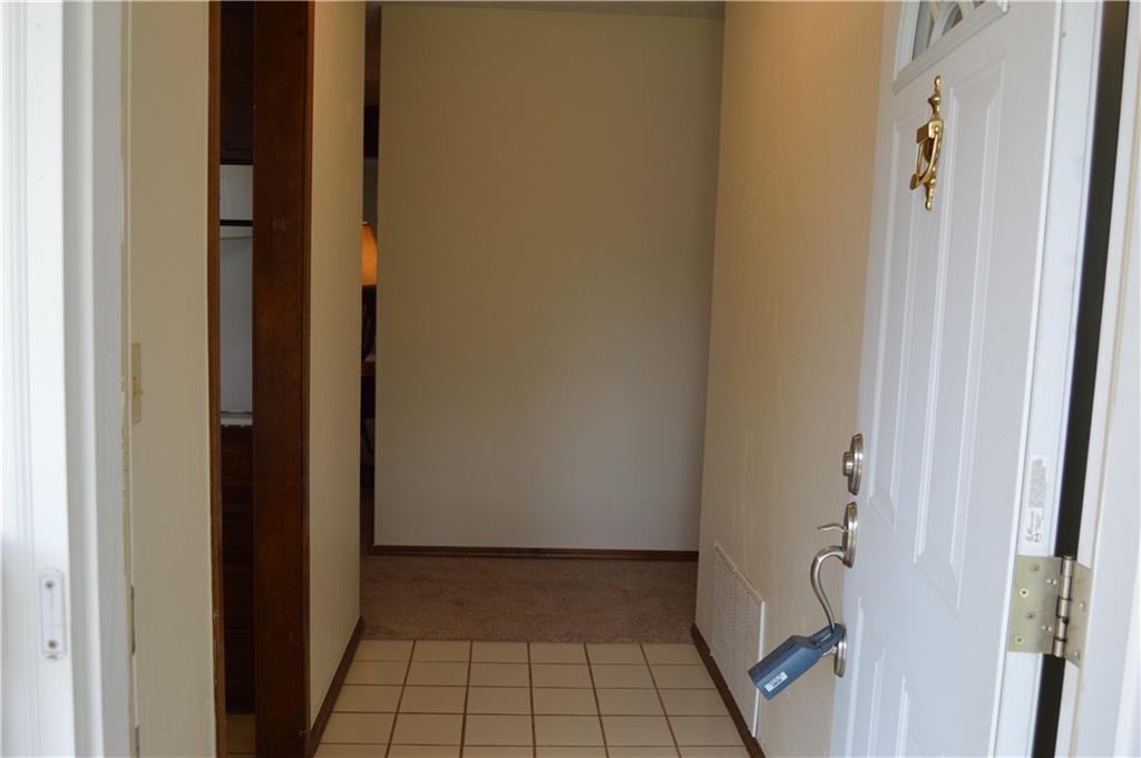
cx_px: 570
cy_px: 379
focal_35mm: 33
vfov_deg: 39.9
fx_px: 1045
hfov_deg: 57.3
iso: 400
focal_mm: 22
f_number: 5.6
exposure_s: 1/125
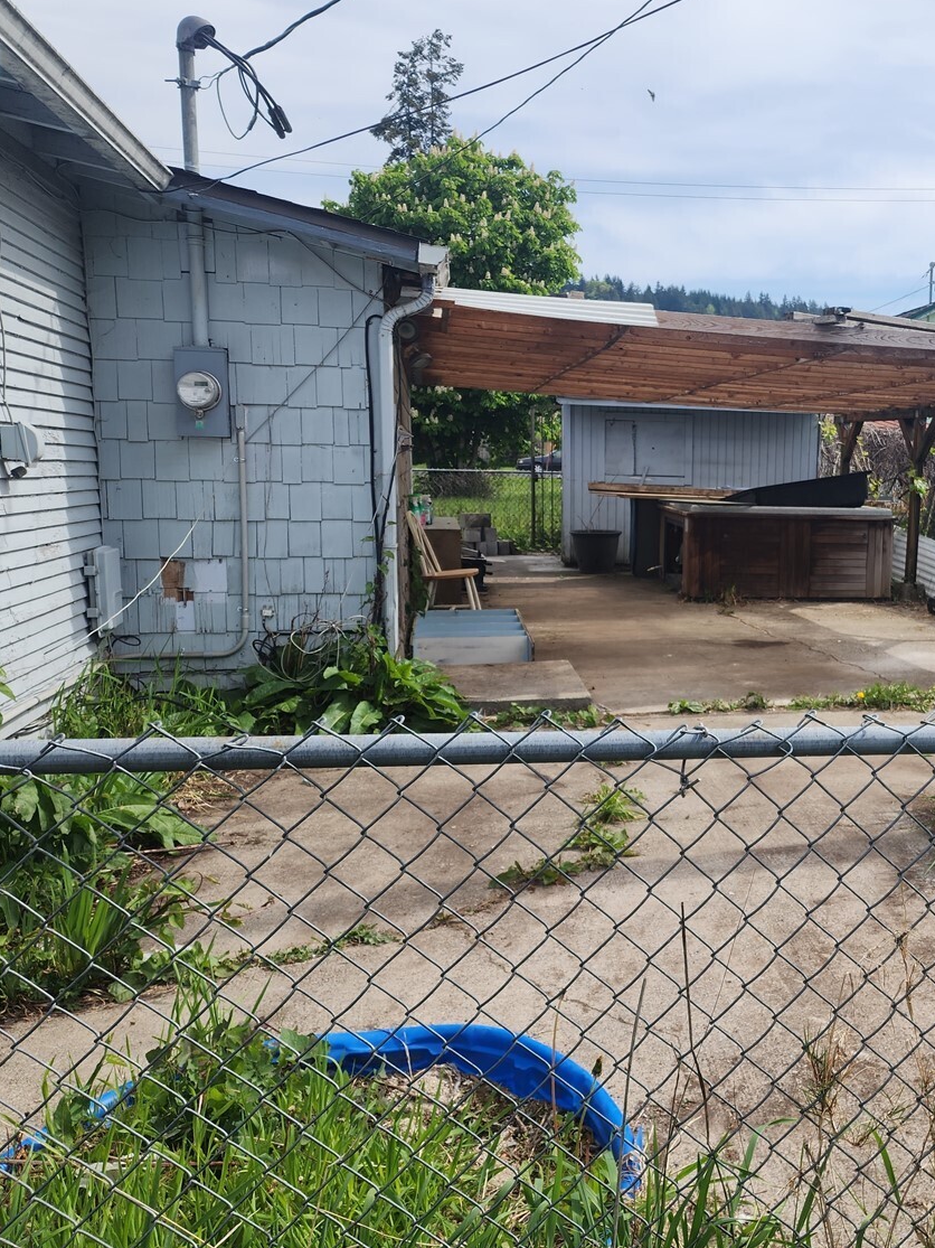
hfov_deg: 40.6
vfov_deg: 55.4
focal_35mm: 33
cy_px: 610
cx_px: 785
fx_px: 1189
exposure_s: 1/1019
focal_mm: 6.4
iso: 12
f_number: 1.8
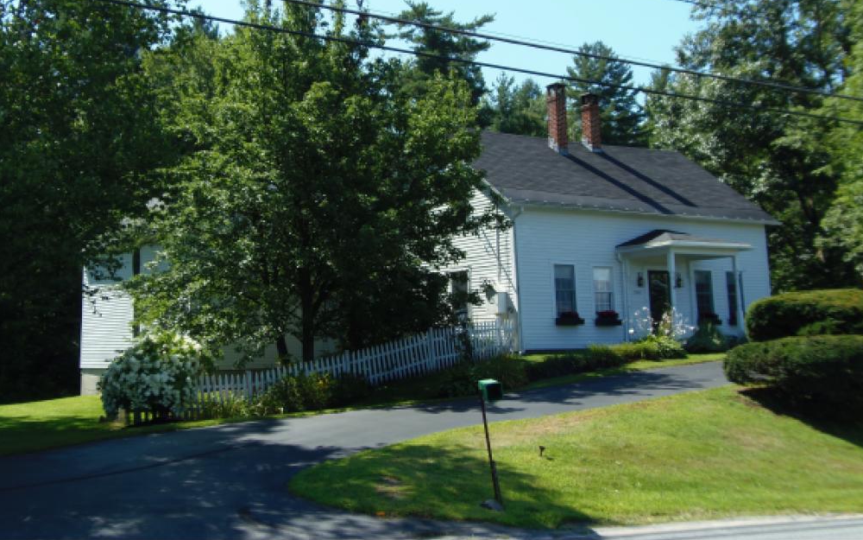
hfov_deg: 51.5
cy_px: 211
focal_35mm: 38
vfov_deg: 33.5
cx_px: 426
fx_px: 894
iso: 64
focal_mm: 6.5
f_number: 3.4
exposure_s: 1/400
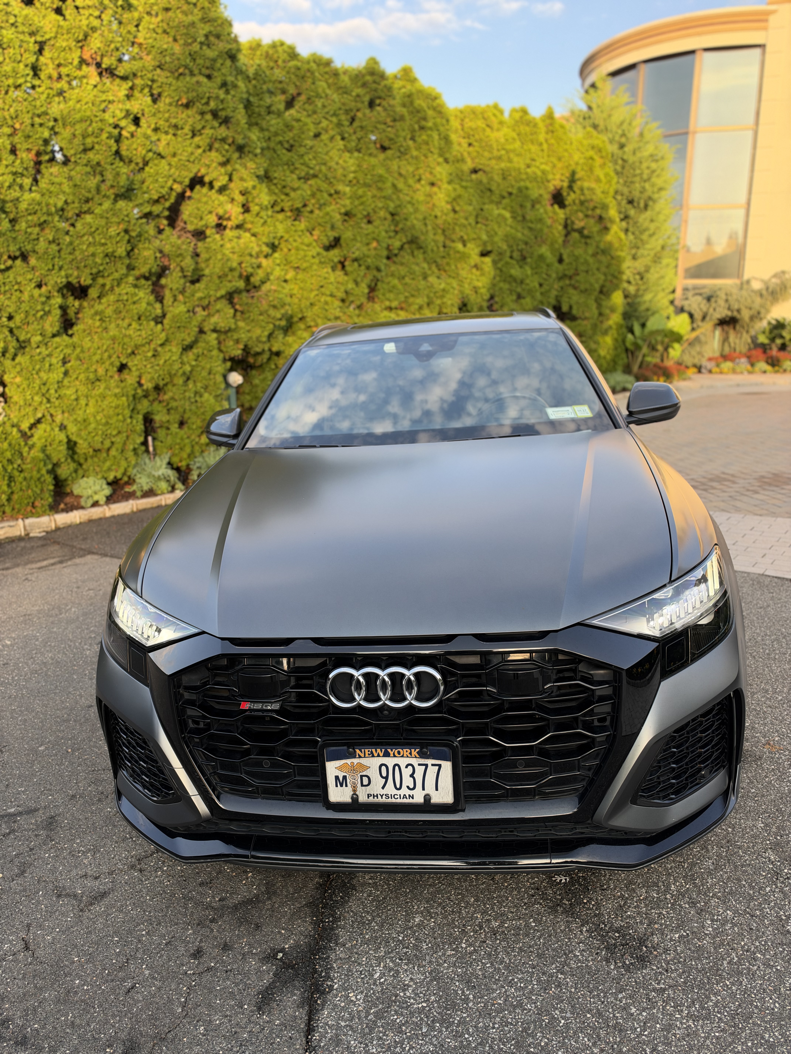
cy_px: 527
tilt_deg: -13.1
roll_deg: -0.2
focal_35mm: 24
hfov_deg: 56.8
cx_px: 396
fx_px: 731
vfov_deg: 71.6
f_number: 1.8
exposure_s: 1/384
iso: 80
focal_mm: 6.93
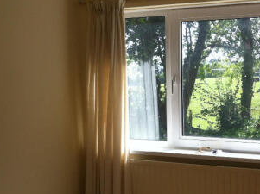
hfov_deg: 28.5
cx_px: 165
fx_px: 510
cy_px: 151
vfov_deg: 21.3
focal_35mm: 68
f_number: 2.8
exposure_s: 1/306
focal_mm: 3.85
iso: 80
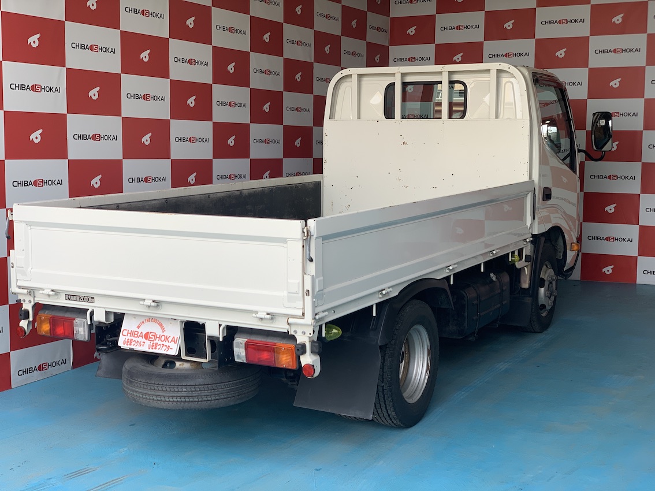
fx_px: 984
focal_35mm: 52
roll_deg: -0.7
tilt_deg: -6.1
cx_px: 328
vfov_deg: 28.0
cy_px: 246
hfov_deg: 36.8
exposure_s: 1/122
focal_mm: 6
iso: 16
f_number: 2.4
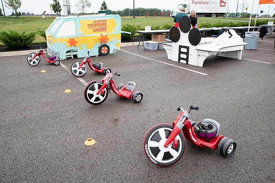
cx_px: 138
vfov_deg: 42.3
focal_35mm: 31
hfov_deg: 60.3
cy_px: 92
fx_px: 237
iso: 640
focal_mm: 31
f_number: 6.3
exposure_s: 1/160
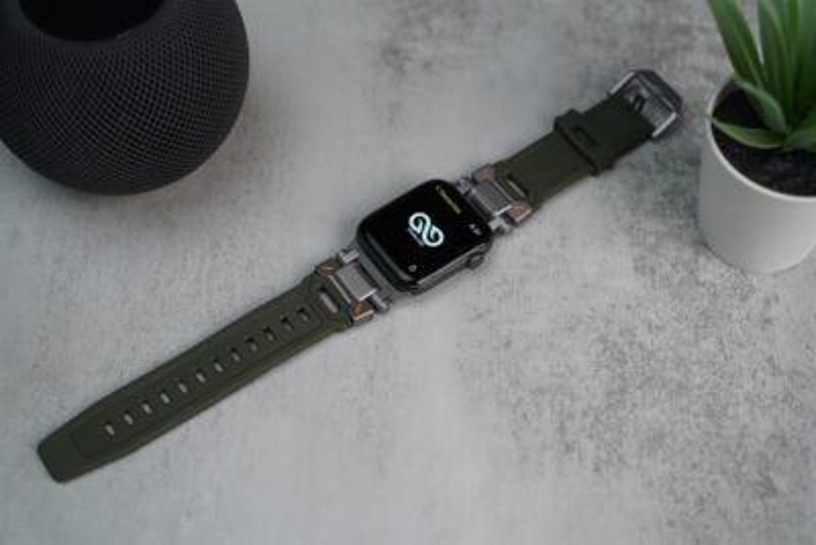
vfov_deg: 24.6
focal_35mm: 55
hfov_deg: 36.2
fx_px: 1247
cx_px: 408
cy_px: 272
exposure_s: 1/160
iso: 1000
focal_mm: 55
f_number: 4
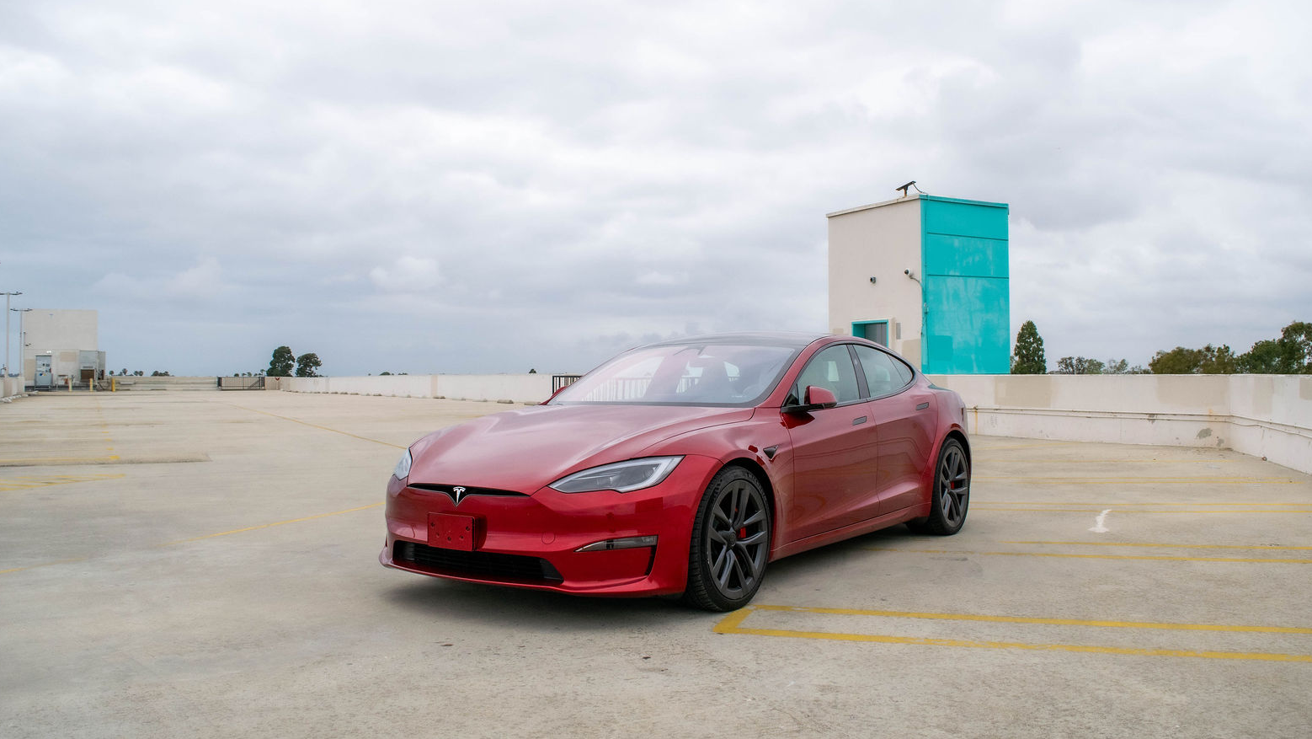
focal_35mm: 30
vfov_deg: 38.9
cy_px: 347
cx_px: 661
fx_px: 1044
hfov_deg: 64.3
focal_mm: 18
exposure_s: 1/1600
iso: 400
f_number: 6.3
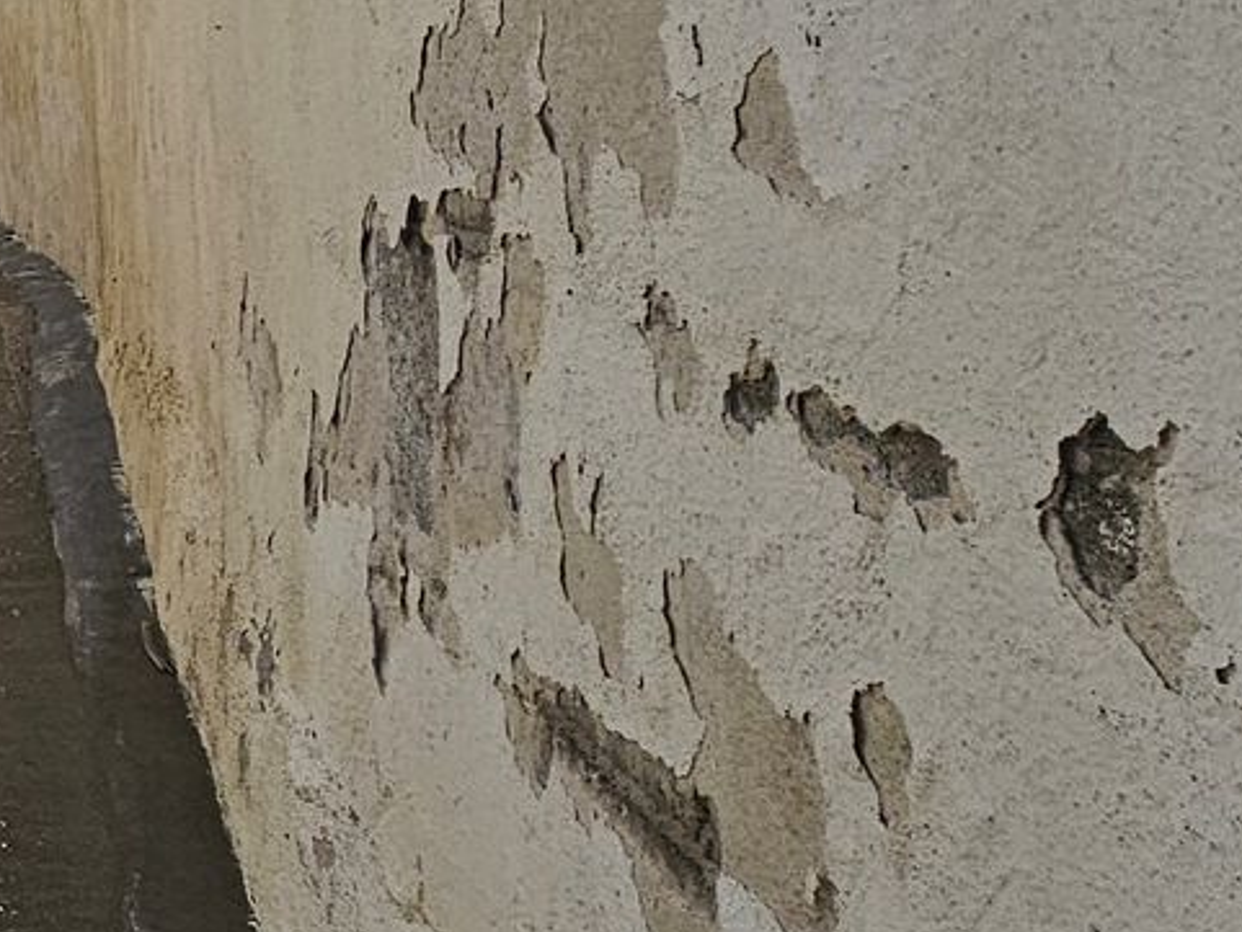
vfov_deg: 26.3
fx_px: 1938
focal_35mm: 54
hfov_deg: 20.9
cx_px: -1095
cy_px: 116
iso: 50
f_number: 2.2
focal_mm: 2.2
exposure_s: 1/6151
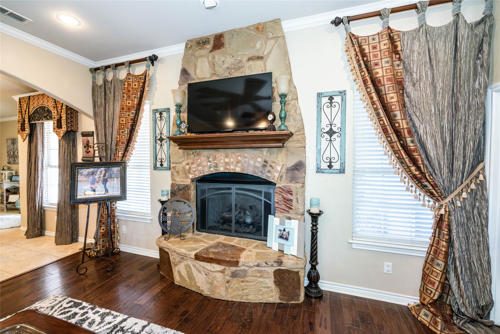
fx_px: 208
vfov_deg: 77.3
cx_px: 250
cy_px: 167
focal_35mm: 15
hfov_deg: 100.4
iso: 1600
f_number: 4
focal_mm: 10
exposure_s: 1/200
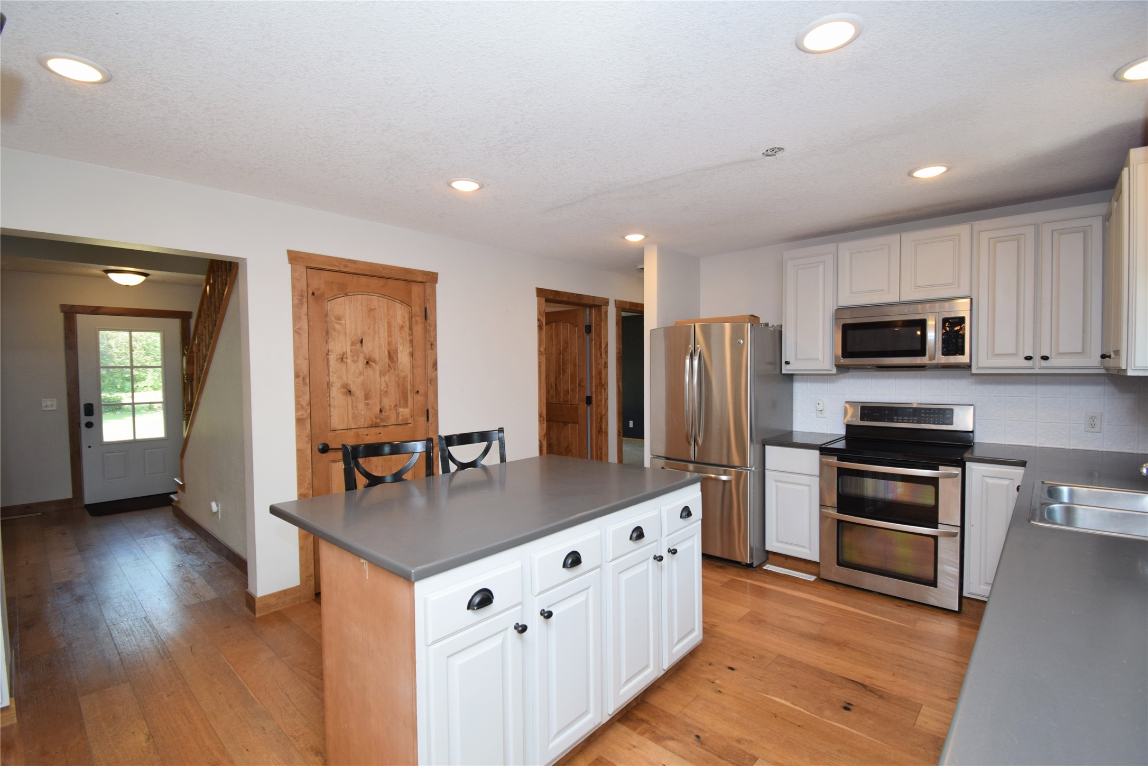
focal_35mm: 15
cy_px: 383
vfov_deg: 77.3
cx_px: 574
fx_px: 478
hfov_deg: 100.4
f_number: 5
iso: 400
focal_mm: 10
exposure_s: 1/100
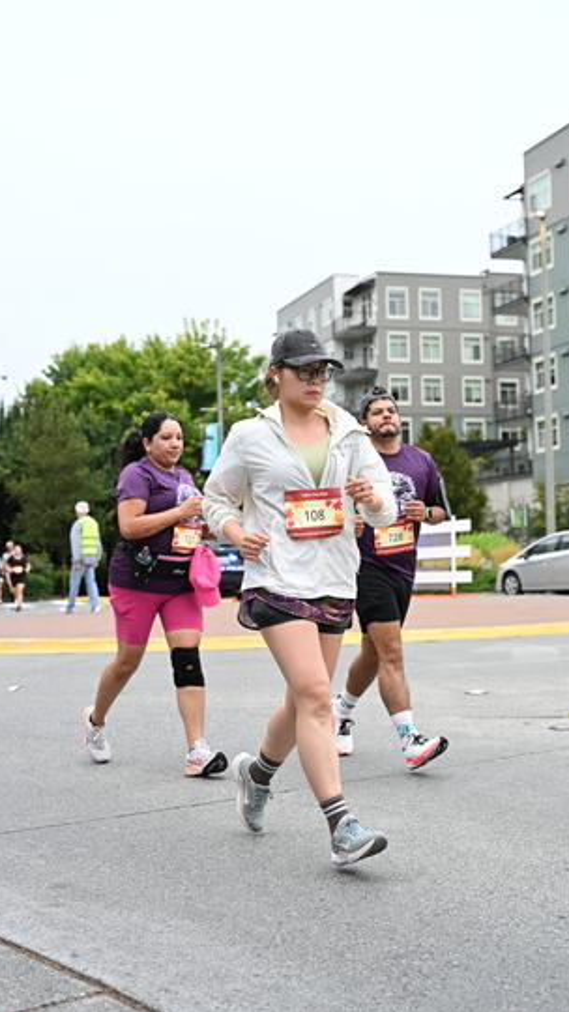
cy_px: 503
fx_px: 1315
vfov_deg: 42.1
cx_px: 284
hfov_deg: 24.4
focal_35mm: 49
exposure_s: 1/800
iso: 1600
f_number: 4
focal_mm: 46
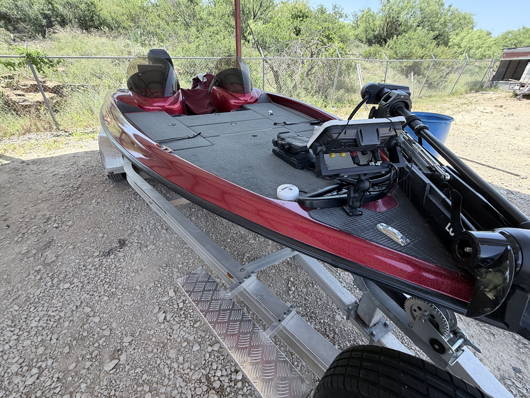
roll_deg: +0.7
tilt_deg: -27.5
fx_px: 230
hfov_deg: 98.2
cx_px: 262
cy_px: 186
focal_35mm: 15
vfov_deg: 81.6
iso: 40
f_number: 2.2
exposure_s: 1/214
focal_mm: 2.22
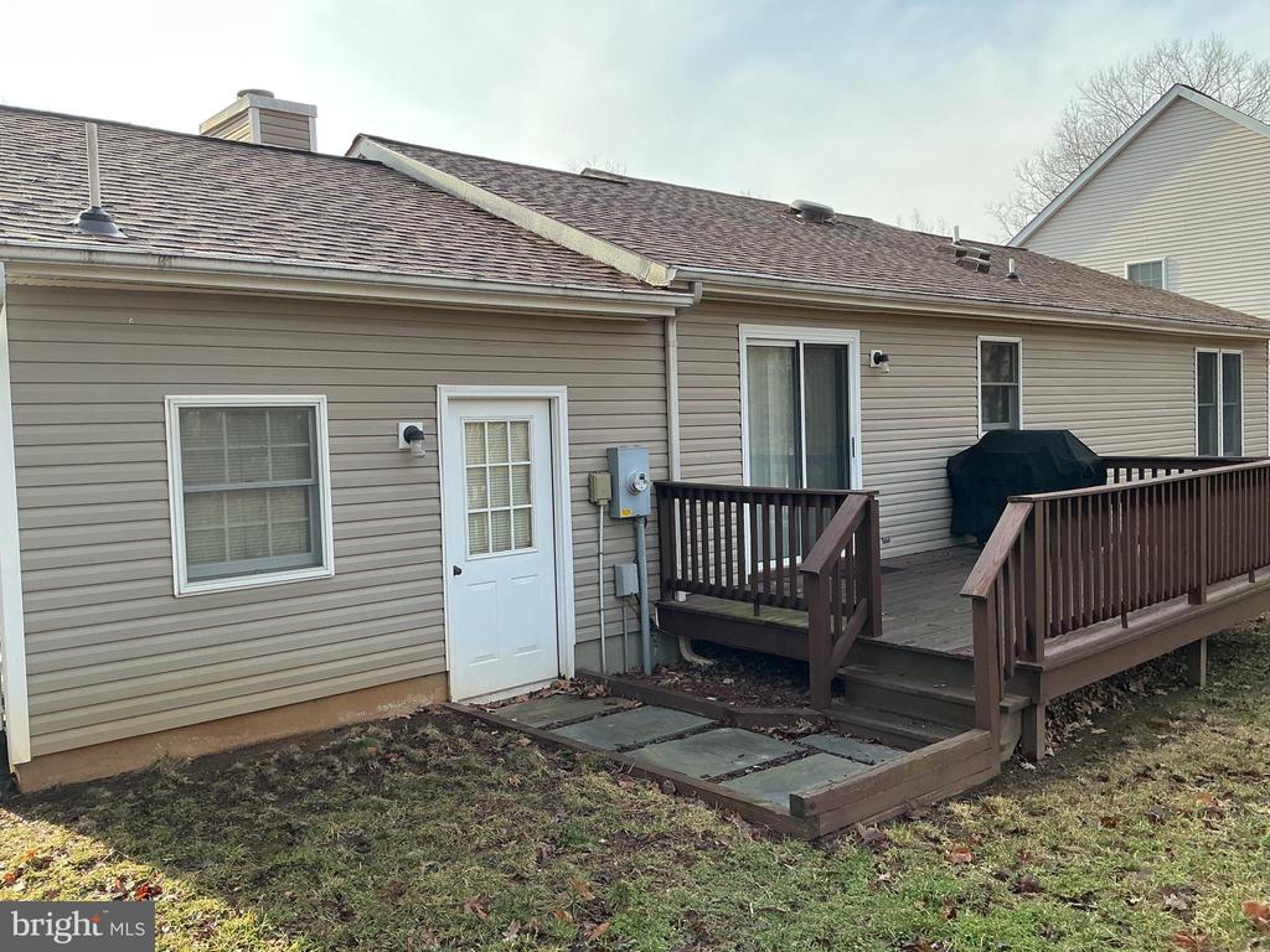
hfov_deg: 61.7
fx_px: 1064
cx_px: 635
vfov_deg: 48.2
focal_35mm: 29
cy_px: 476
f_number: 1.8
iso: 25
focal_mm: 3
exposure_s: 1/409
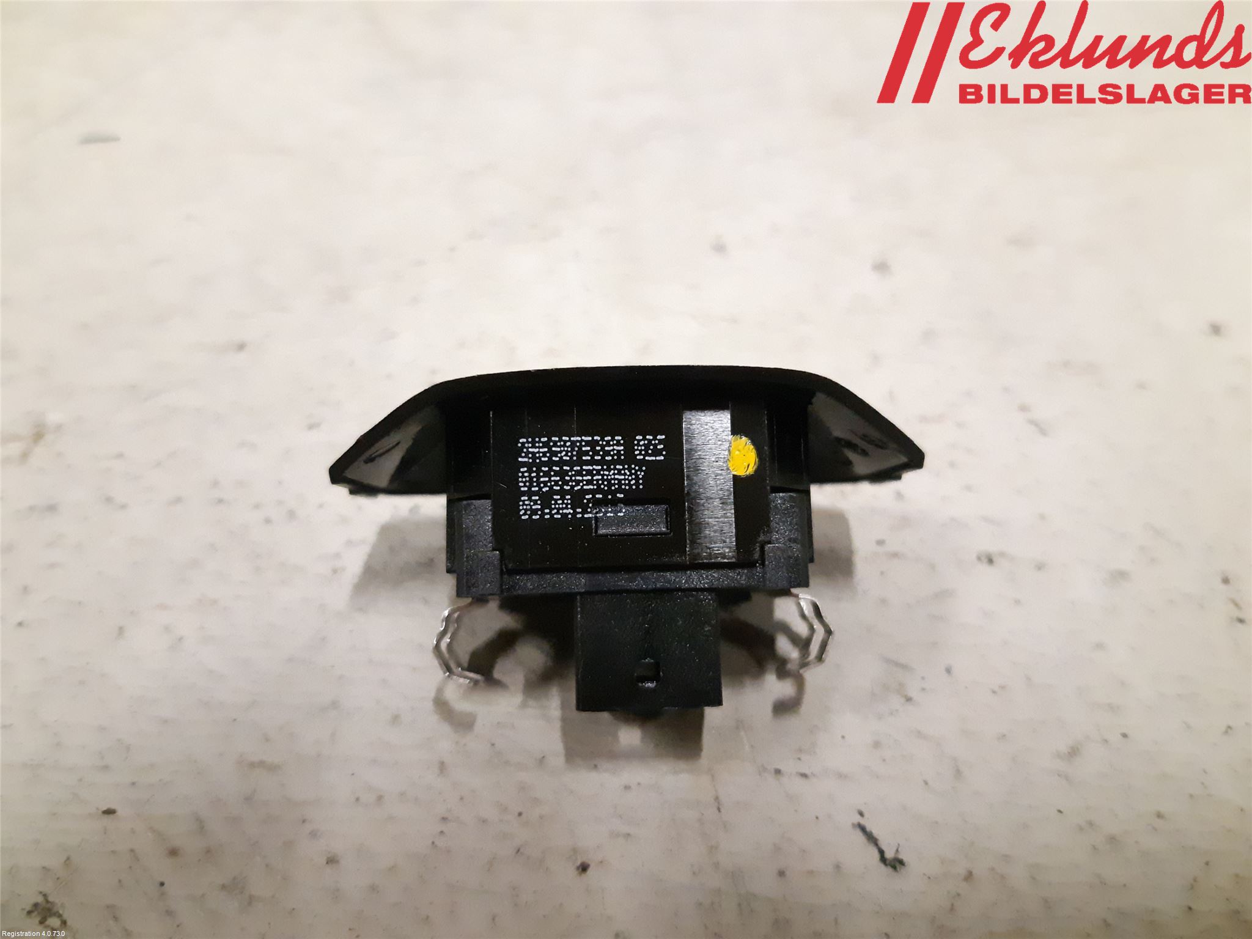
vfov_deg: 53.1
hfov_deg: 67.3
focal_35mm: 26
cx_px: 626
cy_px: 470
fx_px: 940
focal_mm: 3.93
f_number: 1.7
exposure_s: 1/100
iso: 800
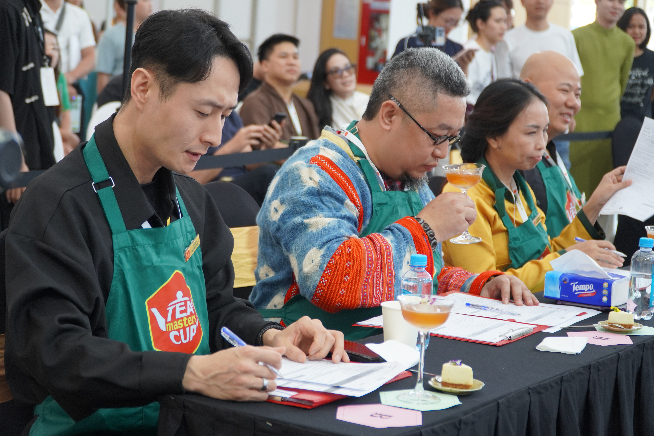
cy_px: 218
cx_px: 327
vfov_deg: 18.5
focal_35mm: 74
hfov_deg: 27.5
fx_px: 1335
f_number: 4
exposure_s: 1/125
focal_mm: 49
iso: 640
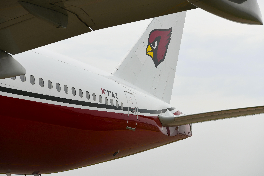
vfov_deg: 19.5
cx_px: 132
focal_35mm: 70
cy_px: 88
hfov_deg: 28.8
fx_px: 513
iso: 200
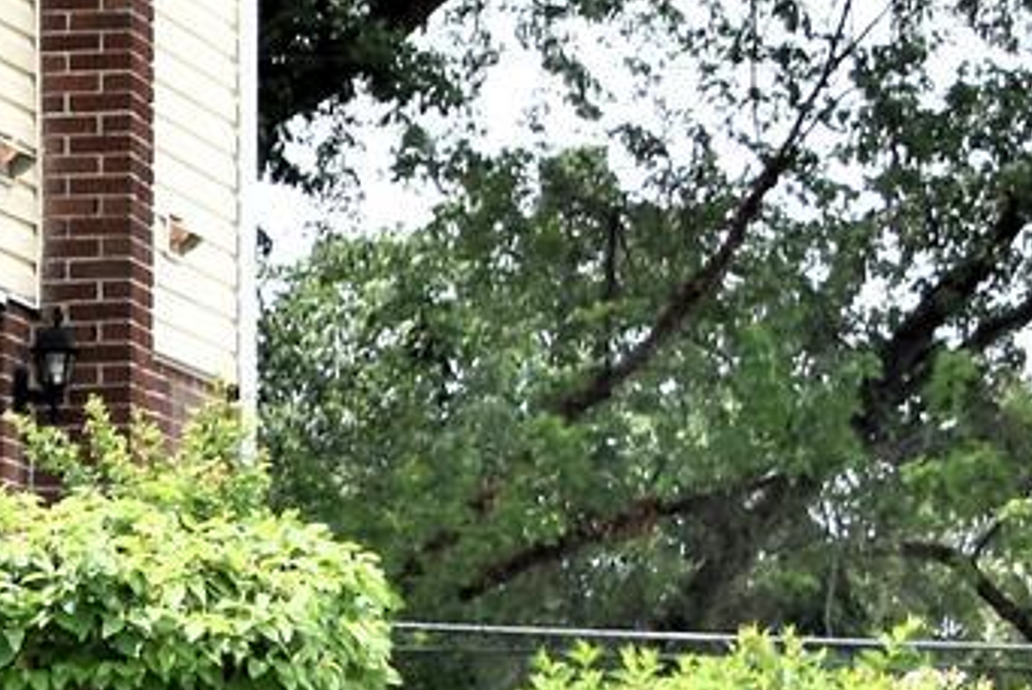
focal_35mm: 252
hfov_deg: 7.5
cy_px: 507
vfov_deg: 5.5
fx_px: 7230
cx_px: -1571
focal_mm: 28
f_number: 8
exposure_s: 1/500
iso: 360
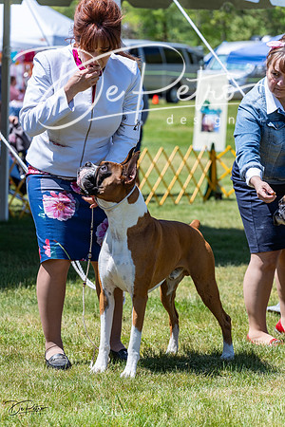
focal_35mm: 136
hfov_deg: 10.1
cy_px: 214
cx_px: 142
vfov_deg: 15.1
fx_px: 1615
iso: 640
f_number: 6.3
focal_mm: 136
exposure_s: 1/1600
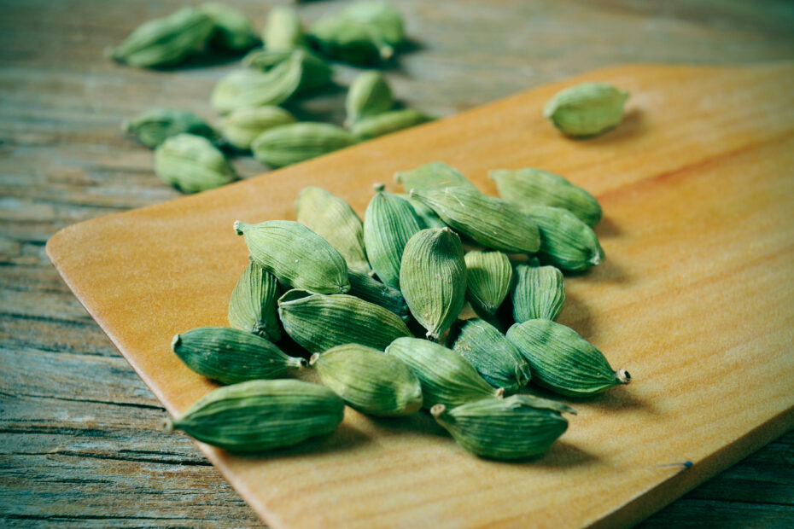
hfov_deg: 37.9
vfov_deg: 25.8
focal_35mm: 52
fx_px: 1158
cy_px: 264
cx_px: 397
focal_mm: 35
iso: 200
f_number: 9
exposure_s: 1/6
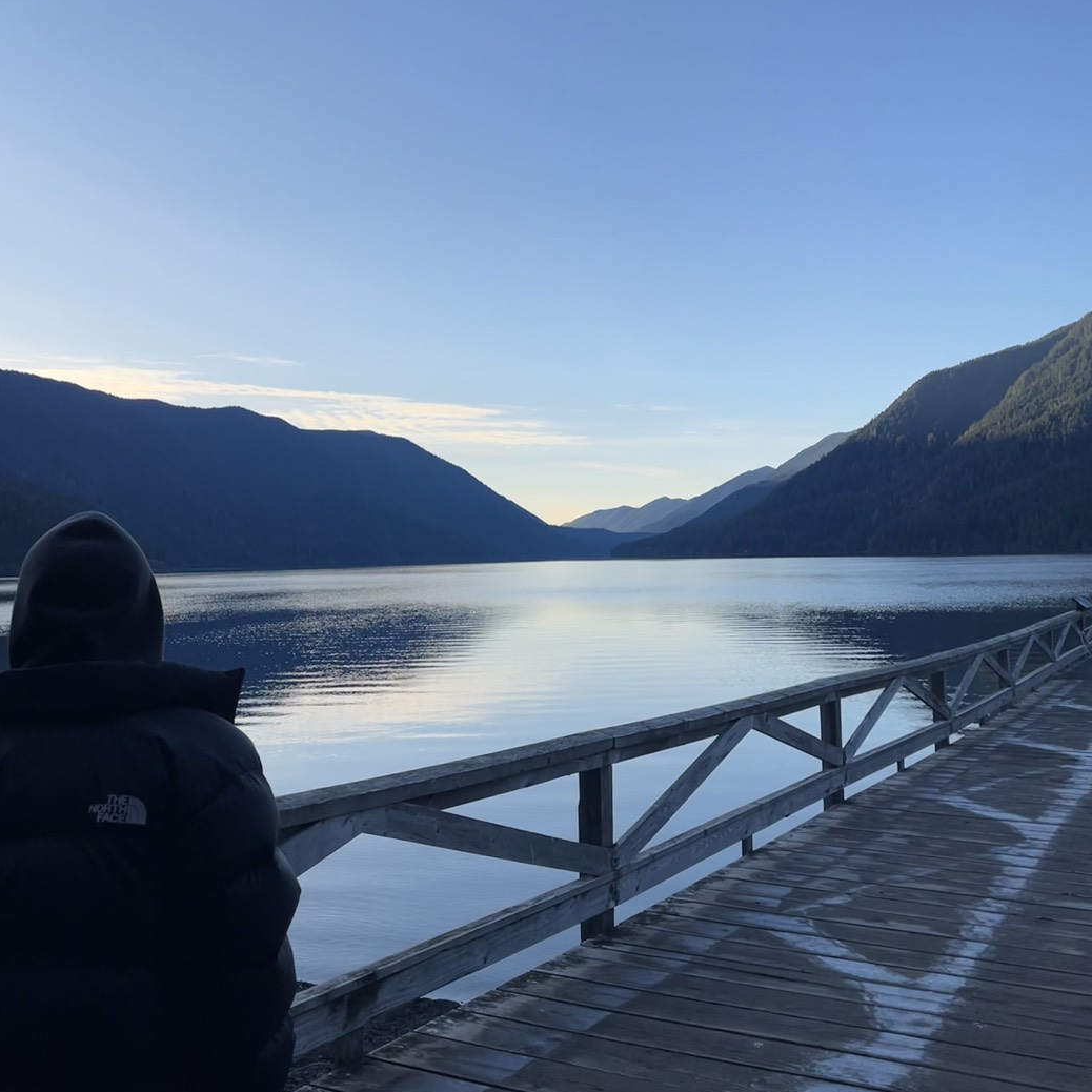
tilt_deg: +4.8
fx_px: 1106
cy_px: 481
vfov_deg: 52.4
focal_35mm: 31
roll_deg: +2.5
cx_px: 550
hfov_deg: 52.5
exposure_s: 1/2309
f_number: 1.6
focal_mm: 5.1
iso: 50
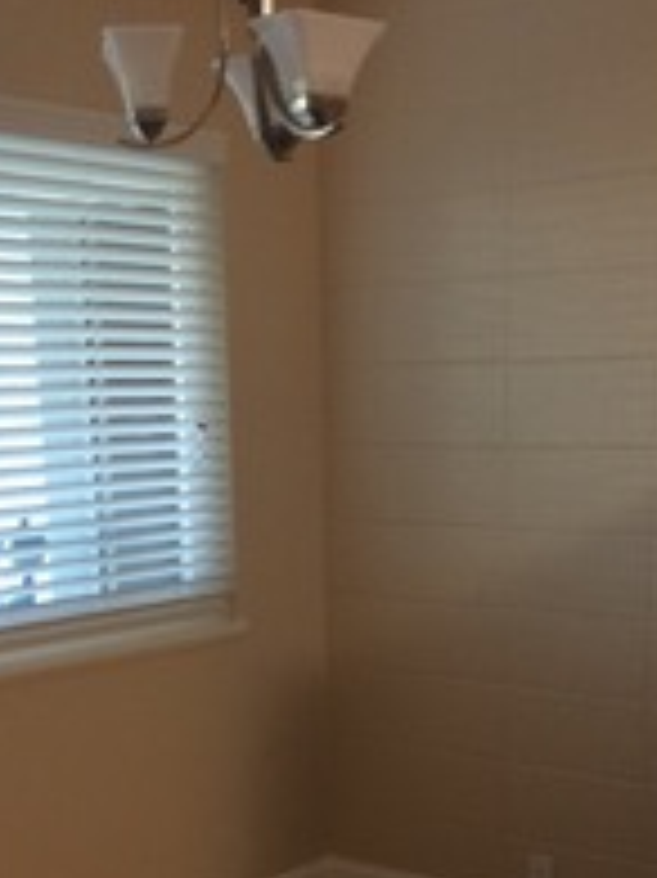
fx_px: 1596
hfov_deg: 23.3
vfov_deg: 30.1
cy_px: 684
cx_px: 335
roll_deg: +0.8
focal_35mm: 63
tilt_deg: -11.9
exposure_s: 1/24
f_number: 2.4
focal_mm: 3.3
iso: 64
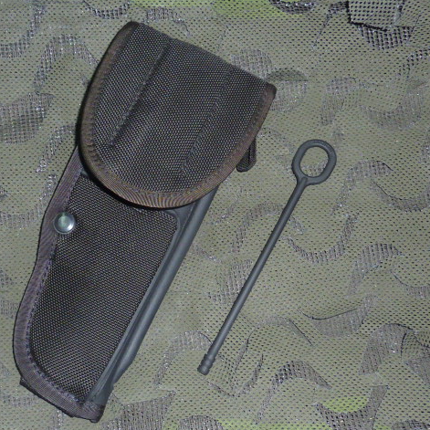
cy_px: 215
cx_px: 158
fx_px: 759
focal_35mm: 54
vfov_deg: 31.6
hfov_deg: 31.5
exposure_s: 1/30
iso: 100
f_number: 3.3
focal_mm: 4.1
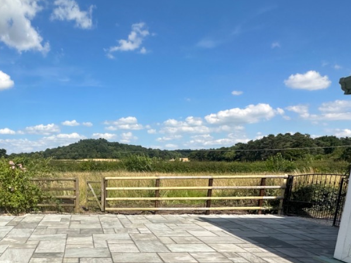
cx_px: 82
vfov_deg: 45.5
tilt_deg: -14.5
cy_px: 233
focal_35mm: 28
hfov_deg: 59.6
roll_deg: -0.1
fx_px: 284
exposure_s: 1/2882
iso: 50
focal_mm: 2.22
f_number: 2.2
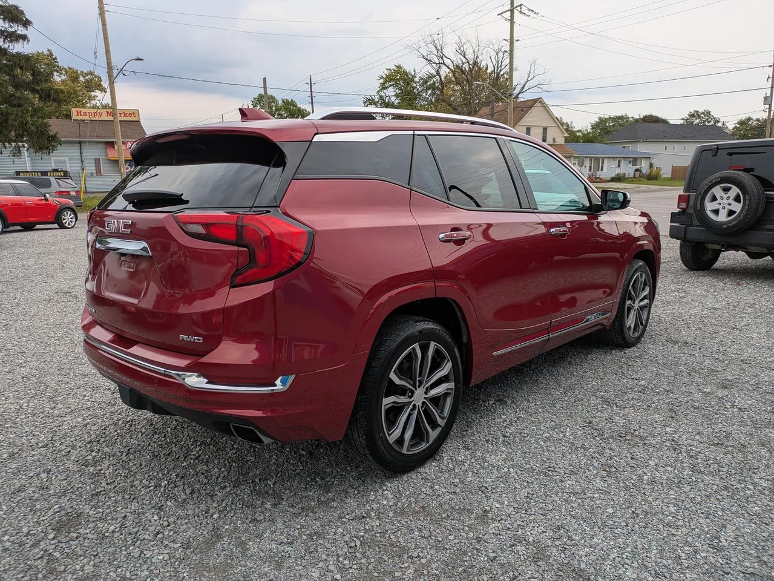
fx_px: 559
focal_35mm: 25
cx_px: 387
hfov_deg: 69.4
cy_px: 290
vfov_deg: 54.9
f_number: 1.89
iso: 44
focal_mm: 5.43
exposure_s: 1/456
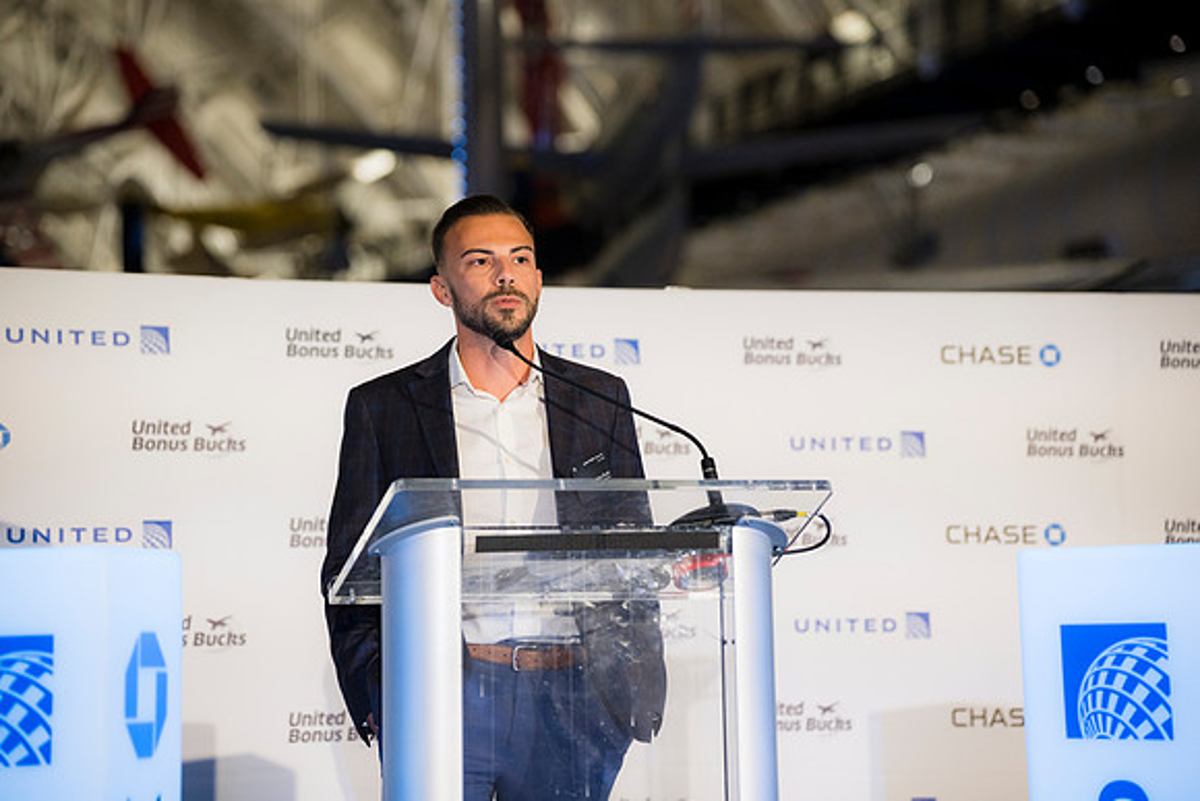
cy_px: 400
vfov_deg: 13.6
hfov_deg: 20.2
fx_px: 3367
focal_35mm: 101
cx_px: 600
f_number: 2.8
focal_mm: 101
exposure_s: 1/160
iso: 1000
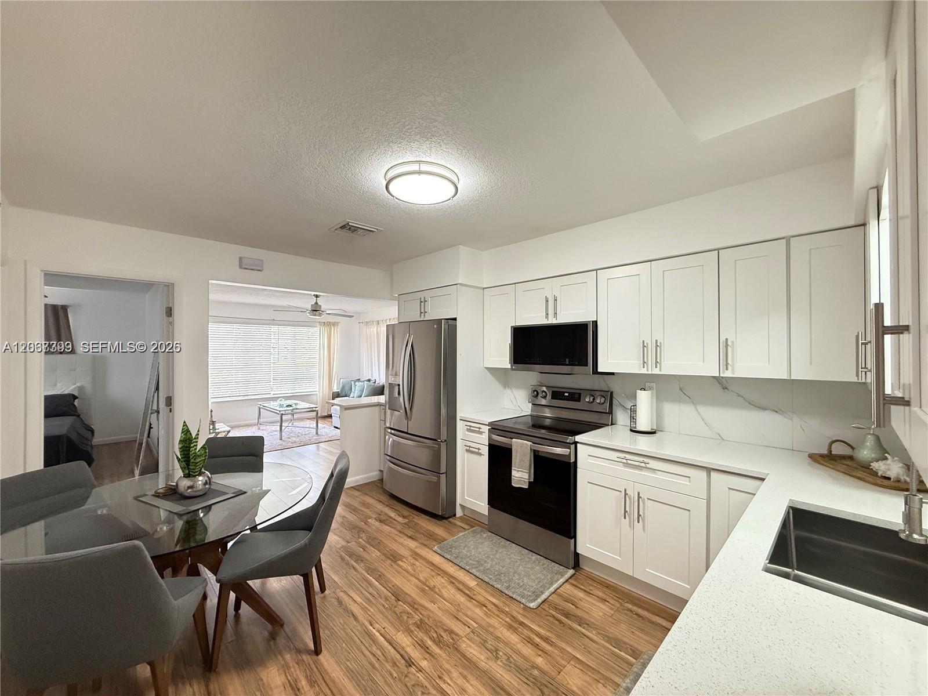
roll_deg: -0.7
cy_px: 348
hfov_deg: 102.1
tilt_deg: +0.8
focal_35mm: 14
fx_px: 375
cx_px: 464
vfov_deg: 85.7
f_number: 2.2
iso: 640
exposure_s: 1/120
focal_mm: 2.22
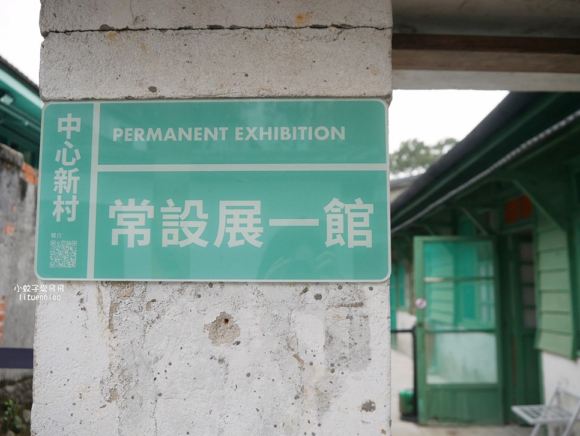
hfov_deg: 61.6
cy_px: 218
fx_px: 486
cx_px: 286
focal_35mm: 29
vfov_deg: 48.2
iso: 200
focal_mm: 14
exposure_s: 1/400
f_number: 3.5
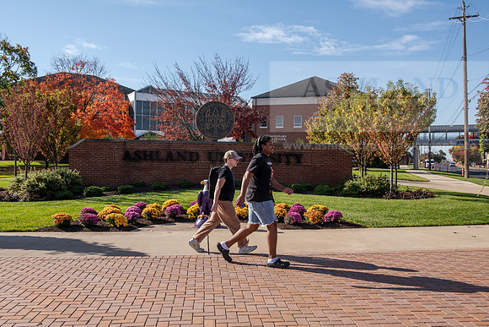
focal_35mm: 35
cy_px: 164
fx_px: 476
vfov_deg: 37.9
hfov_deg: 54.4
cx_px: 244
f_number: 6.3
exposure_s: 1/640
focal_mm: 35
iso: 250
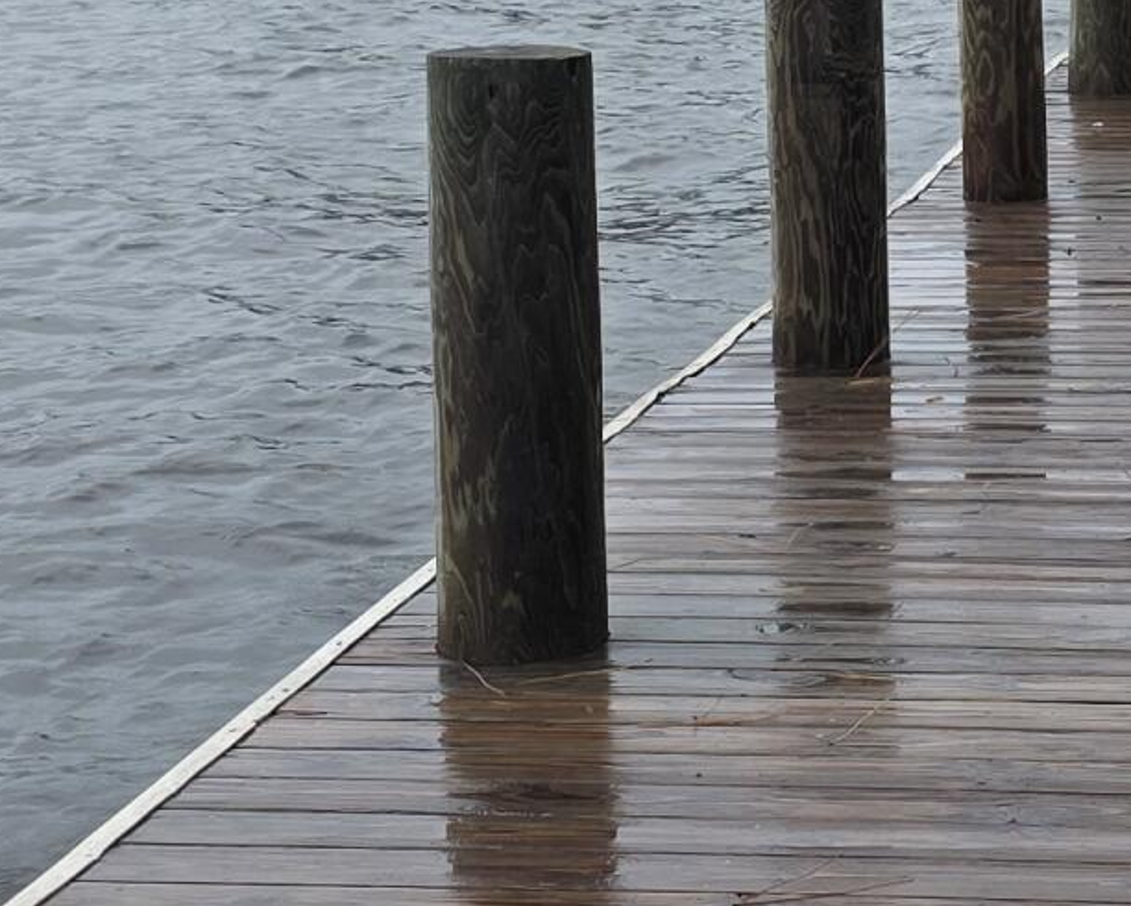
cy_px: 150
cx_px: 1162
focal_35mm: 110
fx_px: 3683
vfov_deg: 13.9
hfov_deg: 17.0
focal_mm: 6.3
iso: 80
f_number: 1.7
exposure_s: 1/3354
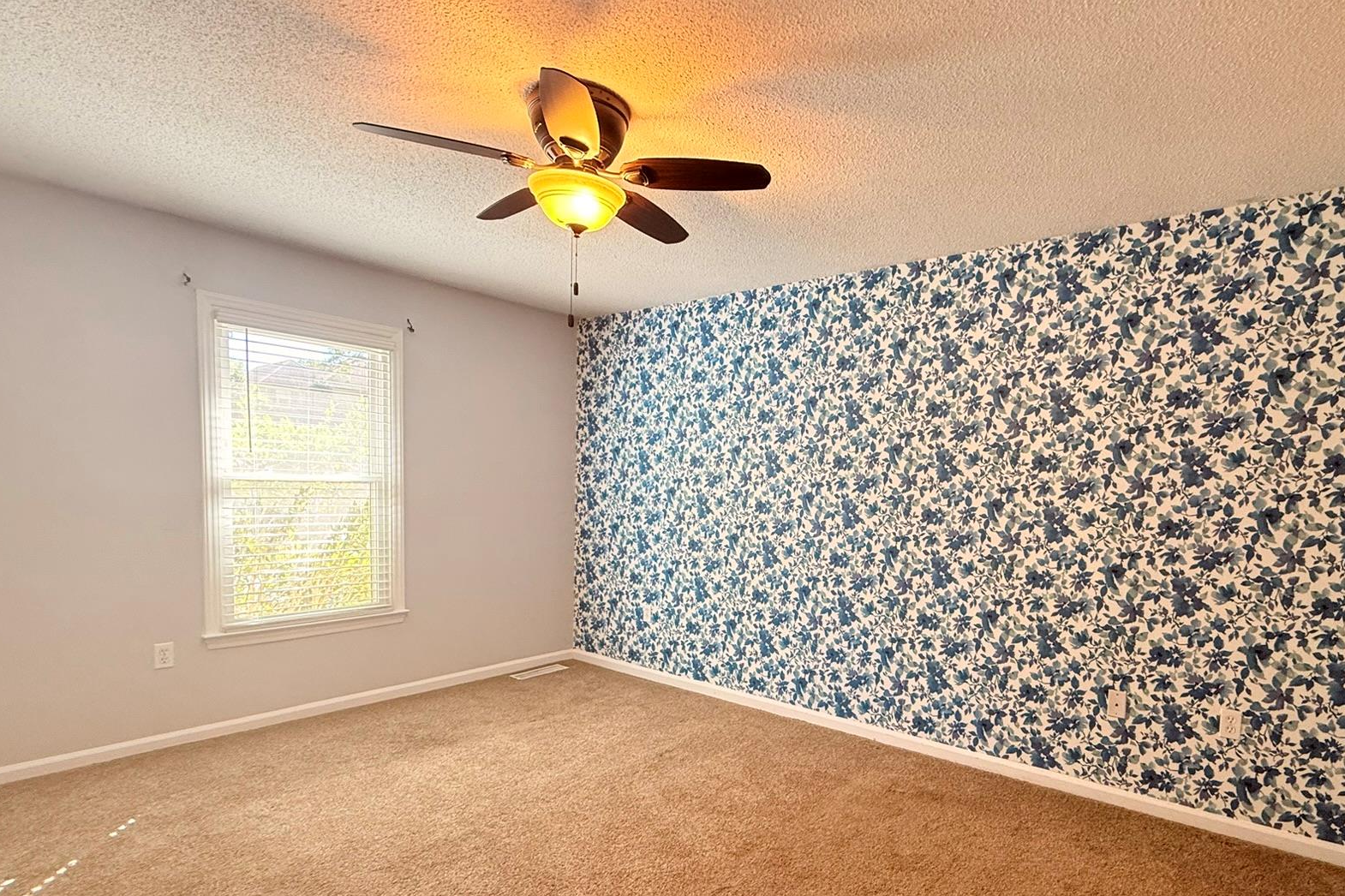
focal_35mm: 19
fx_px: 710
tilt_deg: -4.0
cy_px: 534
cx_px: 784
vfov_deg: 64.0
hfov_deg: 86.2
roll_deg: -2.4
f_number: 2.2
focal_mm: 2.22
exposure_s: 1/60
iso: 200
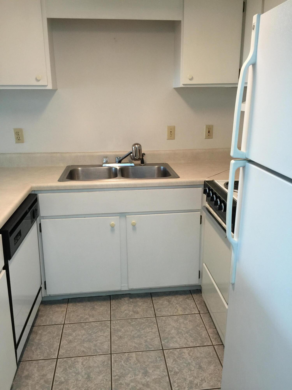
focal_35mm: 29
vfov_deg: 61.7
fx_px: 326
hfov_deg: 48.2
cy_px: 195
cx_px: 146
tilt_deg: -16.5
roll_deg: +1.0
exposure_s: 1/15
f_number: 2.2
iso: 64
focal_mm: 4.15
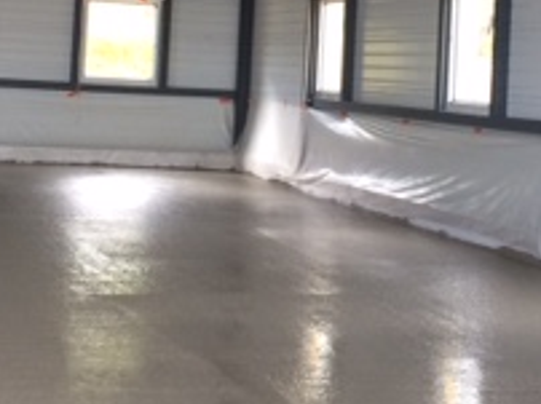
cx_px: 246
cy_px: -8
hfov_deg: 21.3
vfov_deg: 15.7
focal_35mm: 92
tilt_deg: +1.7
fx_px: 1436
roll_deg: -2.0
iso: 50
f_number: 2.2
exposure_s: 1/33
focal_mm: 4.15
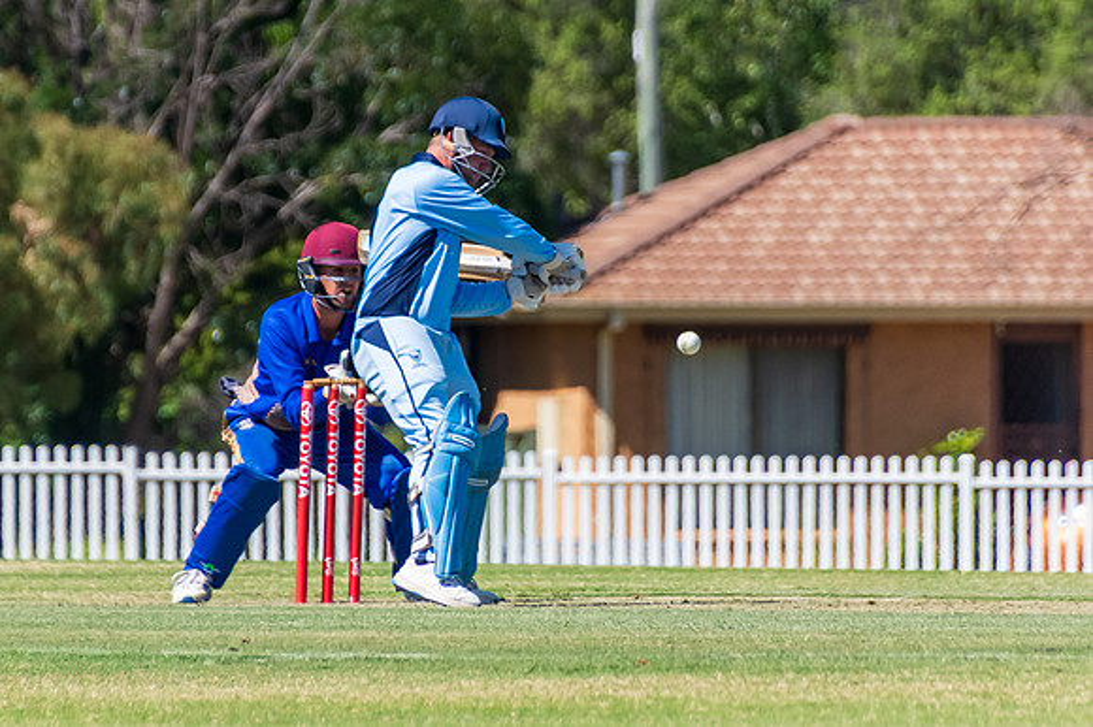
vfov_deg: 1.4
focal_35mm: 962
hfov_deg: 2.1
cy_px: 251
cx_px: 499
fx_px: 29193
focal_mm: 400
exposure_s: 1/2500
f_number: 6.3
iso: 400
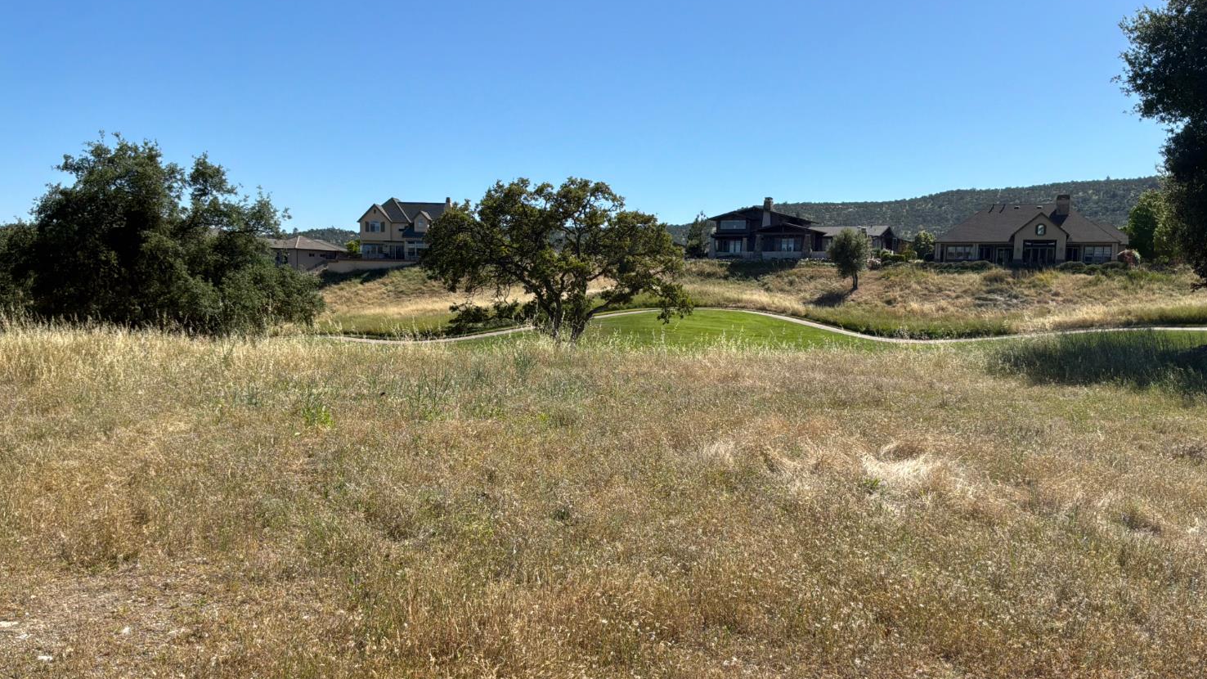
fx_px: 992
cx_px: 600
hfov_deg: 62.6
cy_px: 396
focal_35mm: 31
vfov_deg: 37.7
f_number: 1.8
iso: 25
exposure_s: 1/1912
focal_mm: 3
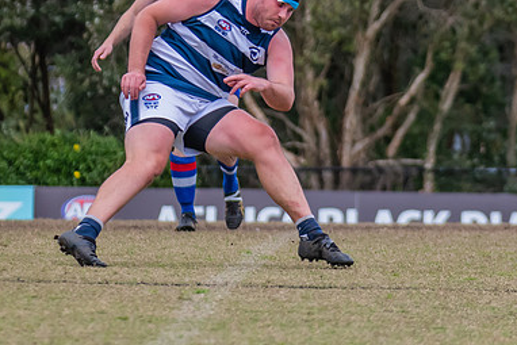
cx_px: 709
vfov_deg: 2.2
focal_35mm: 612
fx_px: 8792
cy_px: 14
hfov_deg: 3.4
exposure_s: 1/2000
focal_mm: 195
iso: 800
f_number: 5
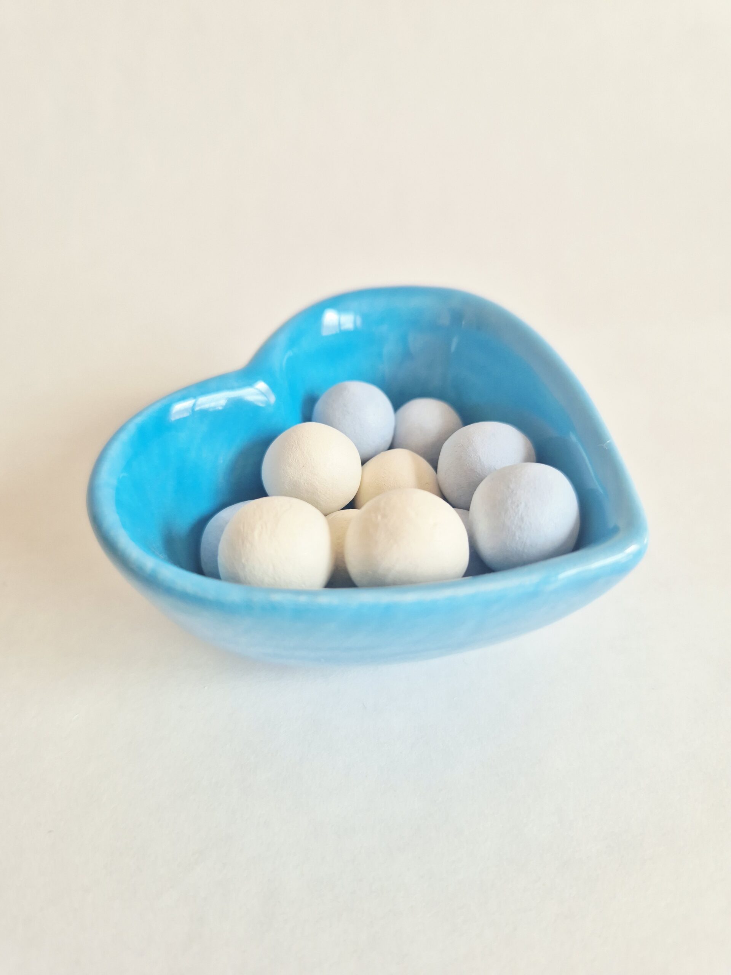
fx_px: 648
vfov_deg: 73.9
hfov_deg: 58.9
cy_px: 488
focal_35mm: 23
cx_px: 366
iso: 80
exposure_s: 1/180
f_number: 1.8
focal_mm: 5.4
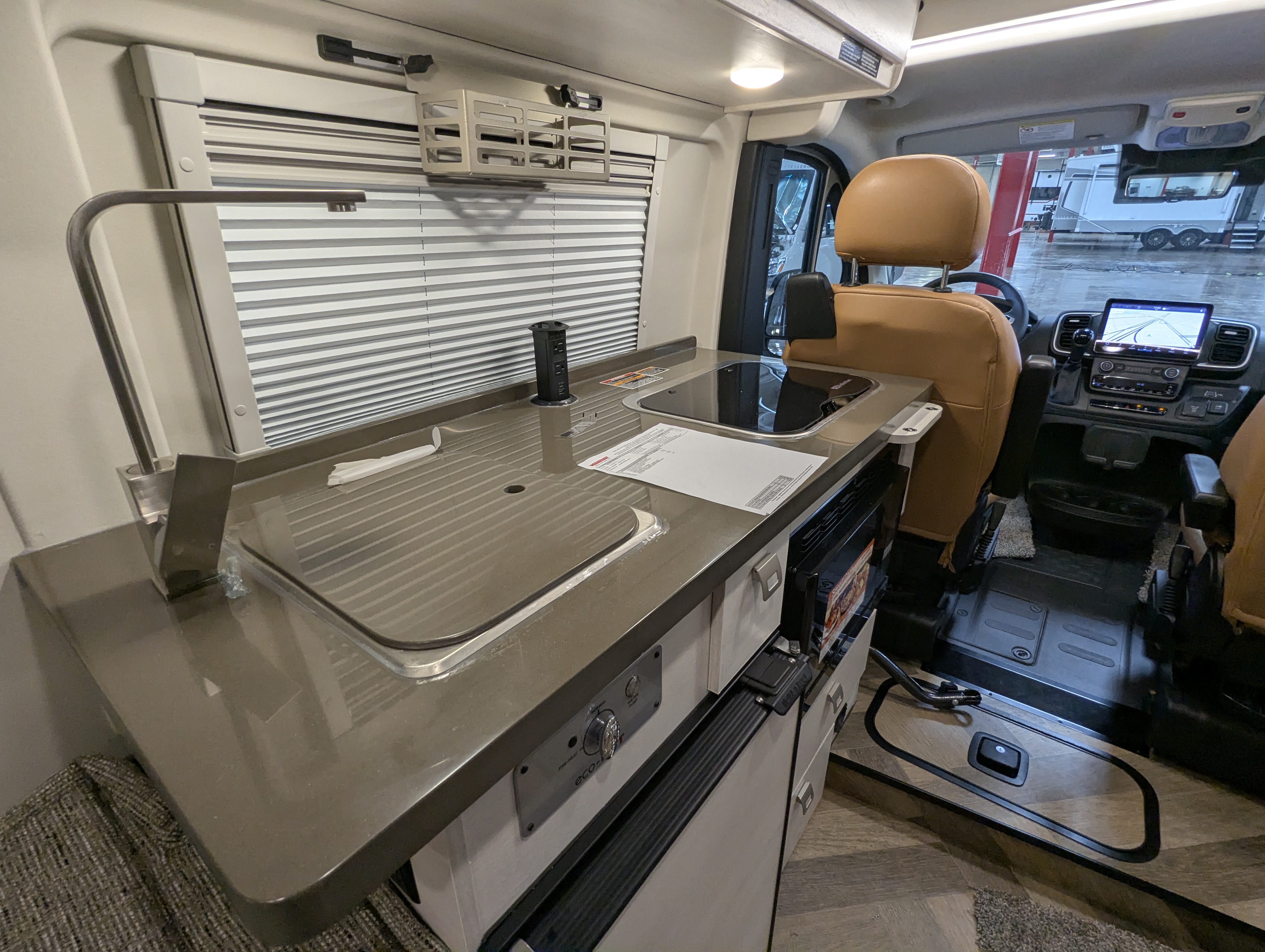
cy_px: 476
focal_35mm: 16
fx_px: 586
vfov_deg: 78.2
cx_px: 632
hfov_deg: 94.4
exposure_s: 1/114
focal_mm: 2.35
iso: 160
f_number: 2.2
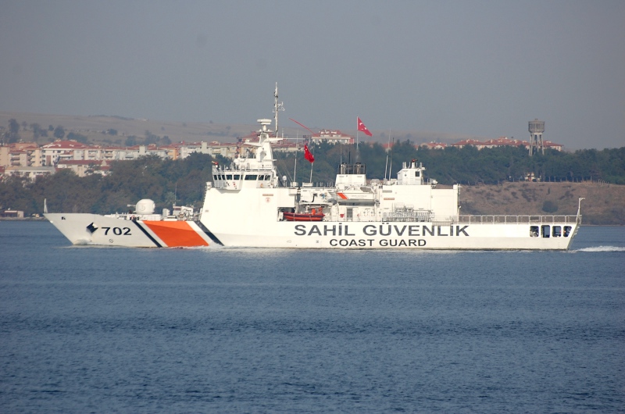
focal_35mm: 360
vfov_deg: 3.8
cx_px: 312
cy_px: 207
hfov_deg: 5.7
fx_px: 6238
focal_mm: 240
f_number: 5.6
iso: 250
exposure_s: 1/2000
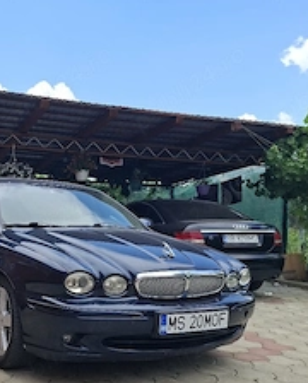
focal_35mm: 40
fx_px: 455
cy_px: 243
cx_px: 91
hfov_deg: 36.8
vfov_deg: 45.3
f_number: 1.8
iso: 50
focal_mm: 5.54
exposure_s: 1/909
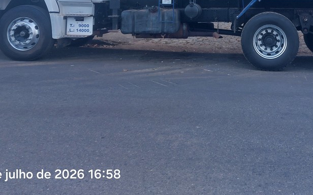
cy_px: -8
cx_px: 232
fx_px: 418
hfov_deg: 40.0
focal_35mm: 49
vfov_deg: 24.9
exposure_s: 1/60
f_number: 1.8
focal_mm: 5.23
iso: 32
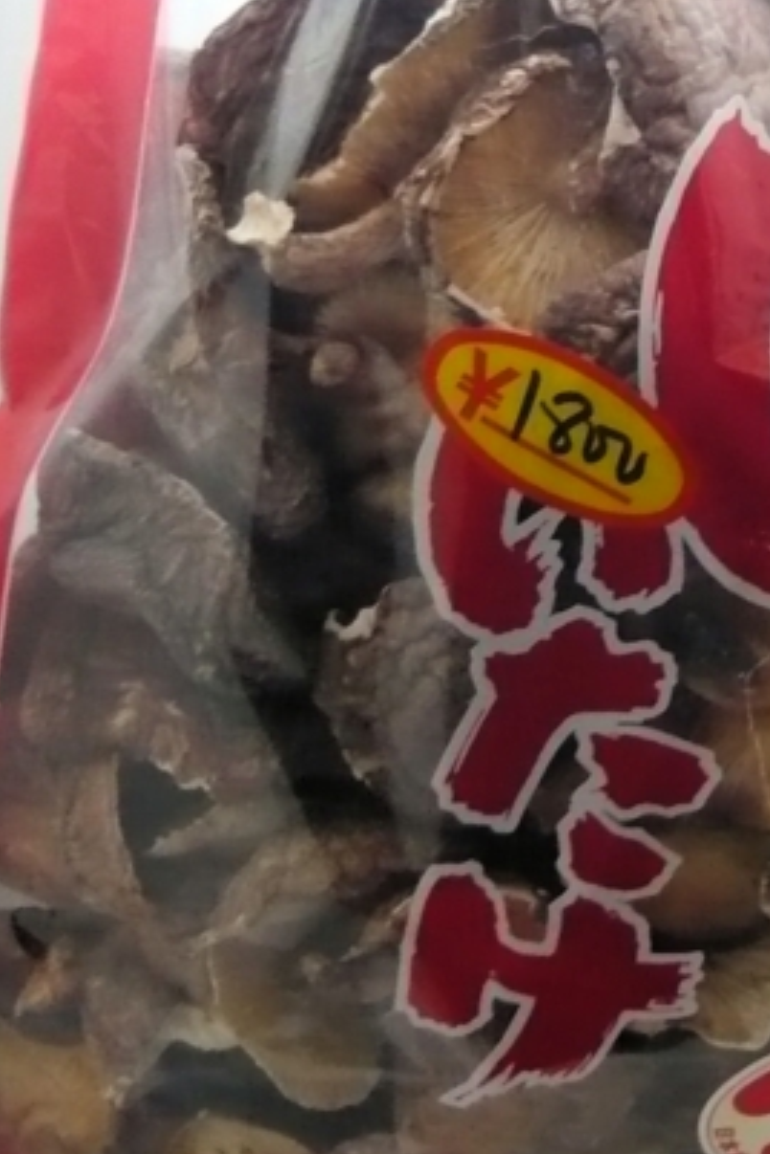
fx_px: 1861
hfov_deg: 23.2
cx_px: 560
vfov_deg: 34.0
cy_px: 342
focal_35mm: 58
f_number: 2.8
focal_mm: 4.6
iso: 400
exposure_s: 1/40
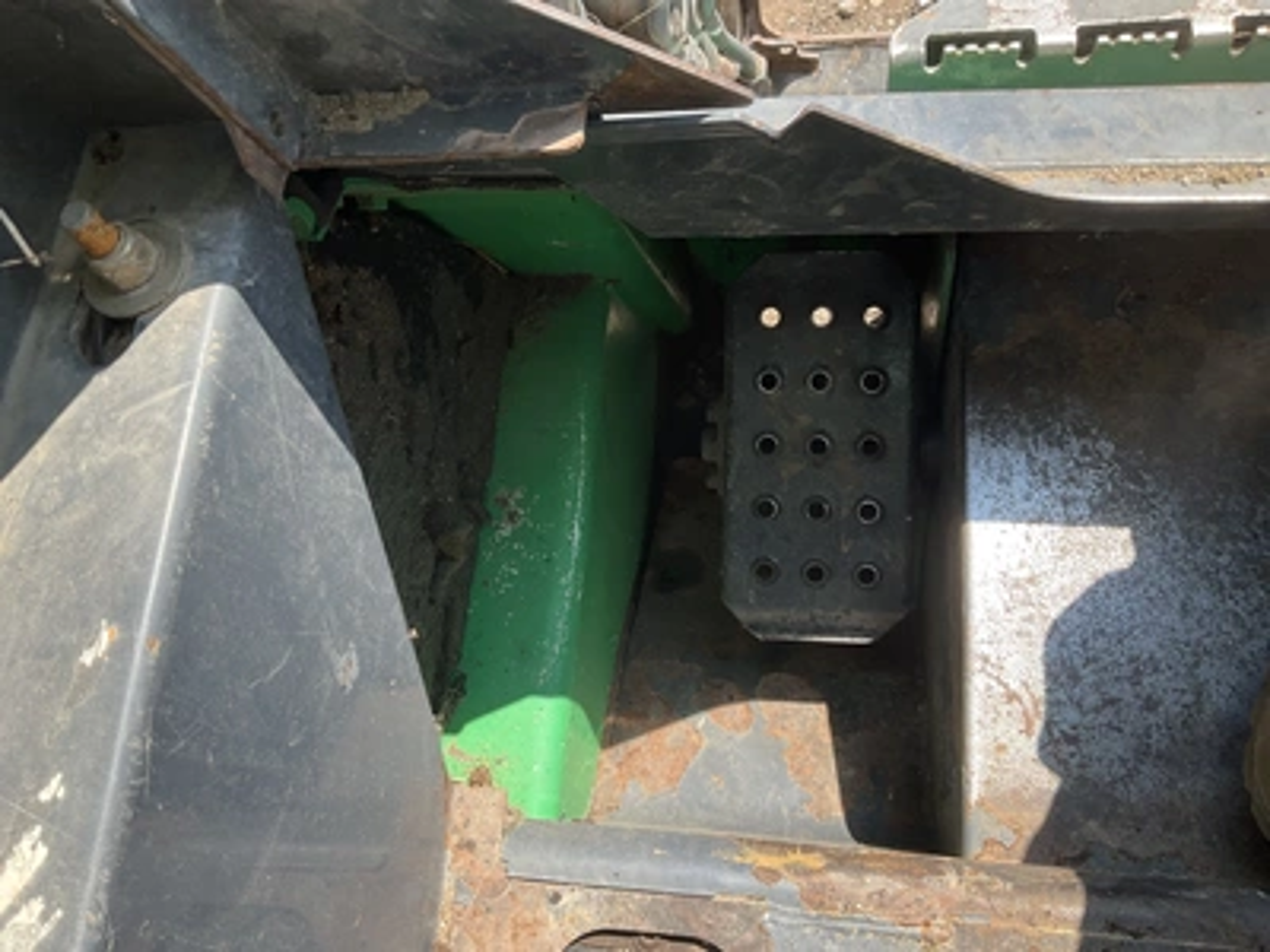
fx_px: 1064
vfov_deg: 48.2
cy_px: 476
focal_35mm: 29
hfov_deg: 61.7
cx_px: 635
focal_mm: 3
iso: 25
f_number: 1.8
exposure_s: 1/551
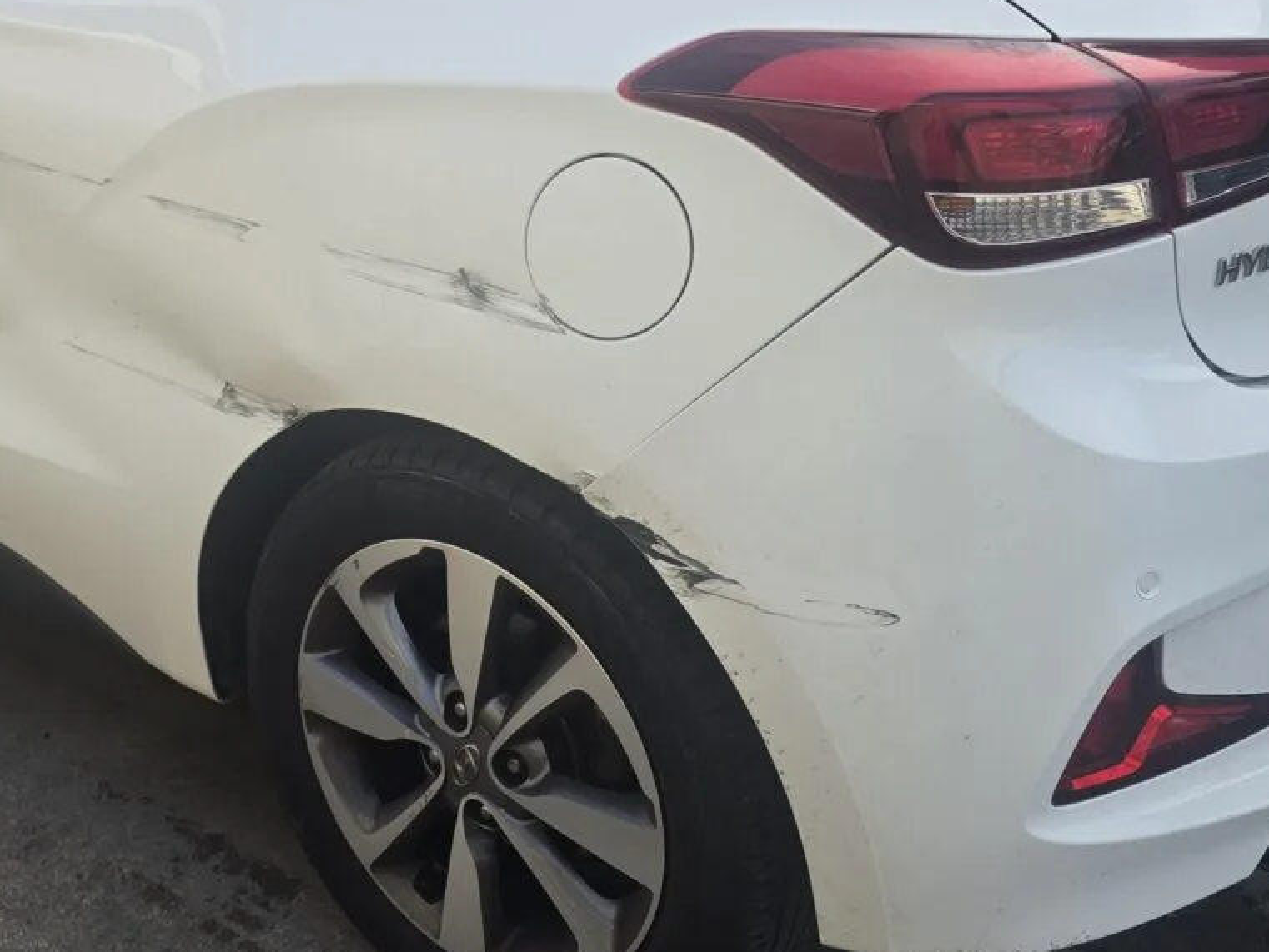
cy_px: 163
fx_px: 2127
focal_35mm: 58
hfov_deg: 32.7
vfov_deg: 24.7
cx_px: 334
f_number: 1.7
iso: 12
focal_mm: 6.3
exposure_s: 1/180
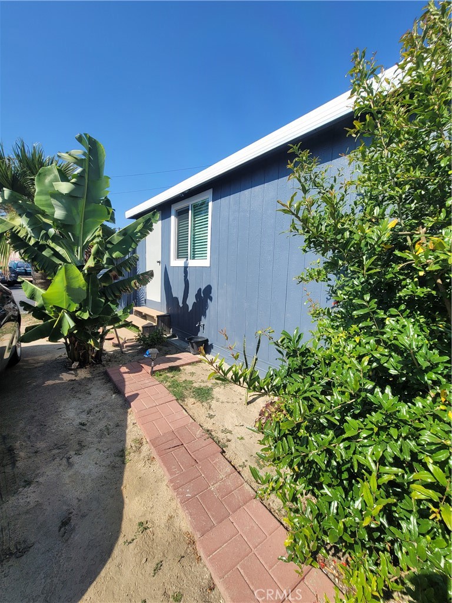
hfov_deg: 89.9
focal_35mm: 13
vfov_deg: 106.2
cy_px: 302
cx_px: 226
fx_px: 226
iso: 64
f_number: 2.2
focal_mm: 2.2
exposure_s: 1/1686
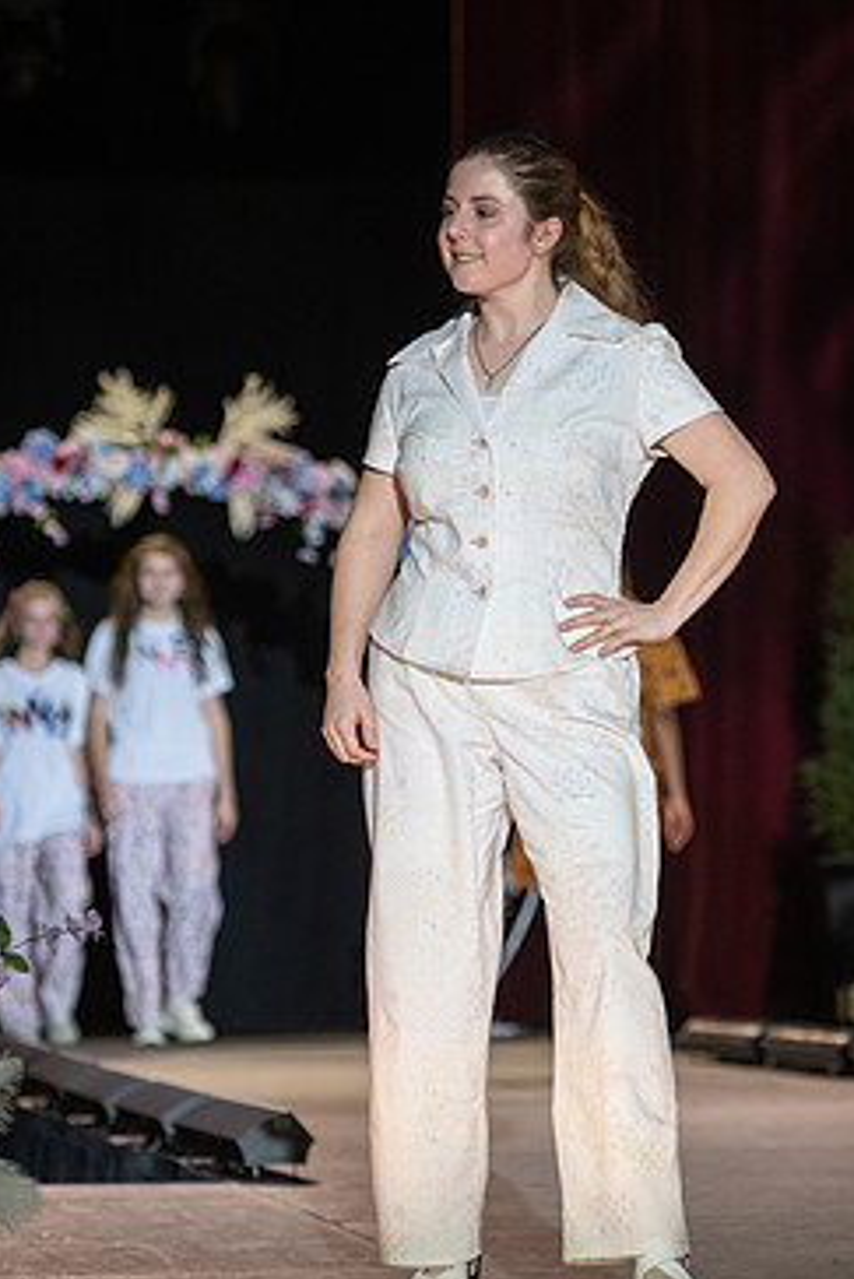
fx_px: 6007
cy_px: 665
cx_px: 642
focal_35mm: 169
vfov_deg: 12.2
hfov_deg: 8.1
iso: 640
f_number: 2.8
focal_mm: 86
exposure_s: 1/800
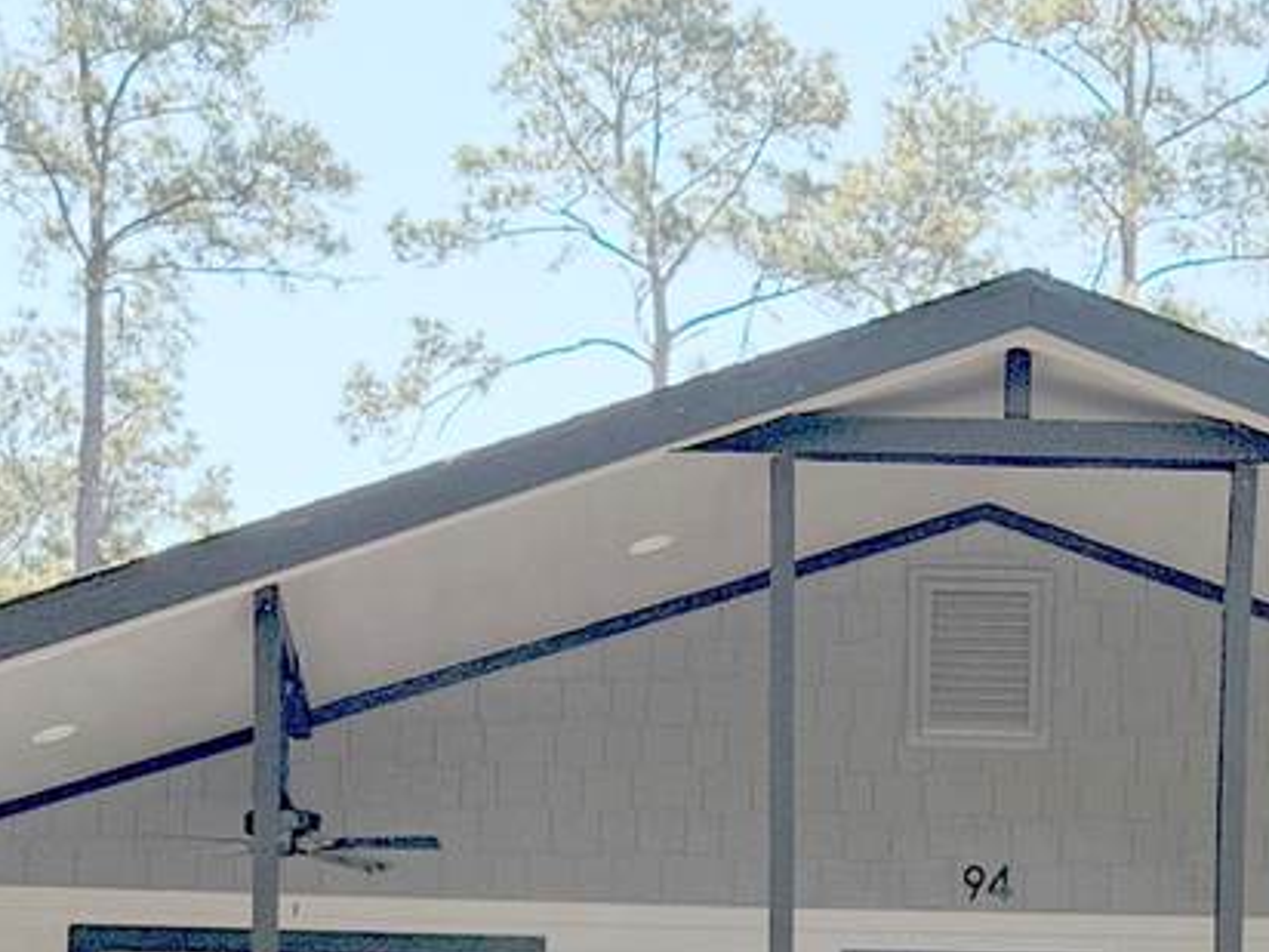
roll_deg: -1.0
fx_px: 5462
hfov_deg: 13.2
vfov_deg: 9.7
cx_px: 832
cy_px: 1402
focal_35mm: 149
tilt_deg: +3.7
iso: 100
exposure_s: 1/2273
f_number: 1.78
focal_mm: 6.76
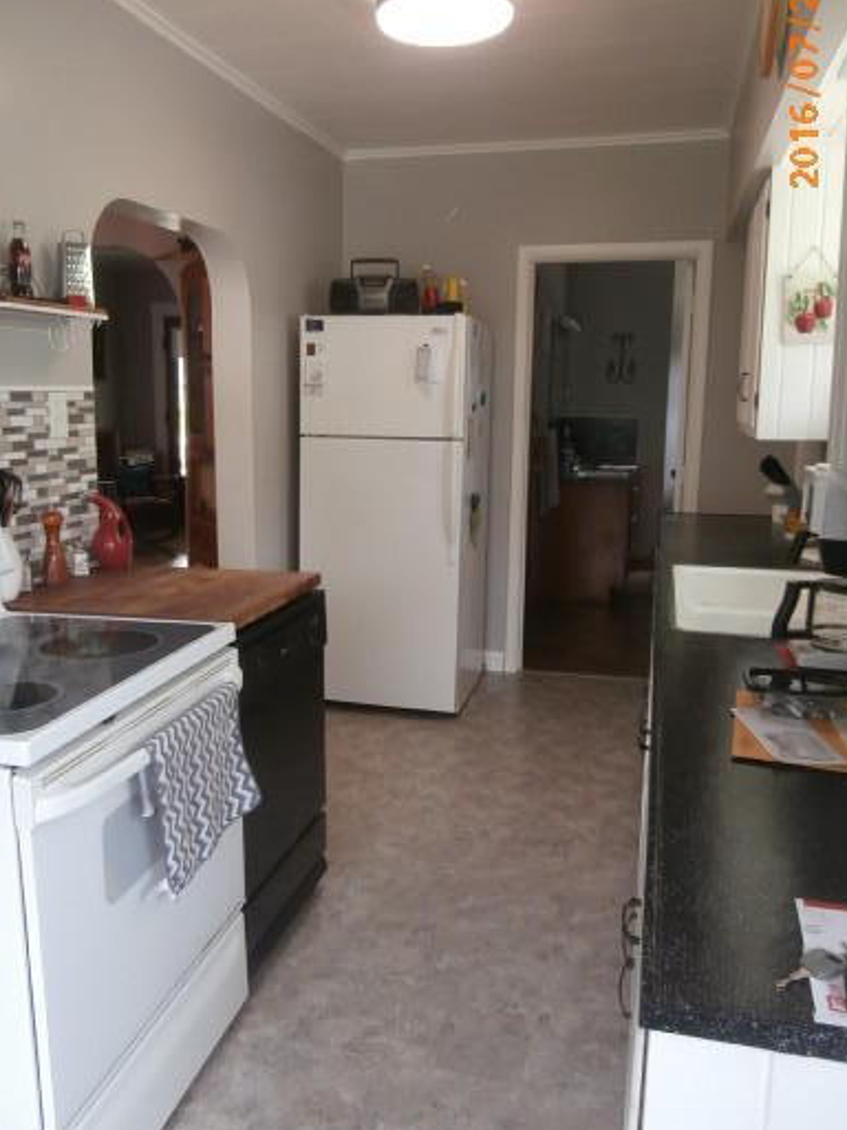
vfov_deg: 60.0
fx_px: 979
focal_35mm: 30
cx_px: 384
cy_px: 578
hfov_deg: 46.7
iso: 125
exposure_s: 1/30
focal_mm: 4.2
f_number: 3
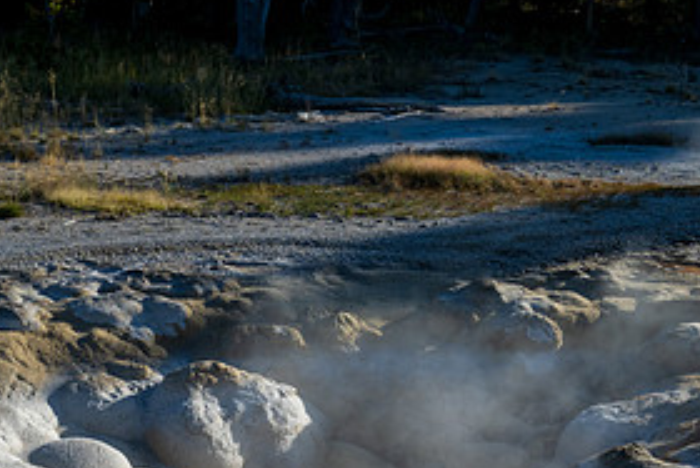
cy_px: 446
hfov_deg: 23.5
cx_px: 494
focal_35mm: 86
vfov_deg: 15.7
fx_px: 1673
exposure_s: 1/320
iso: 400
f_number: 14
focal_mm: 38
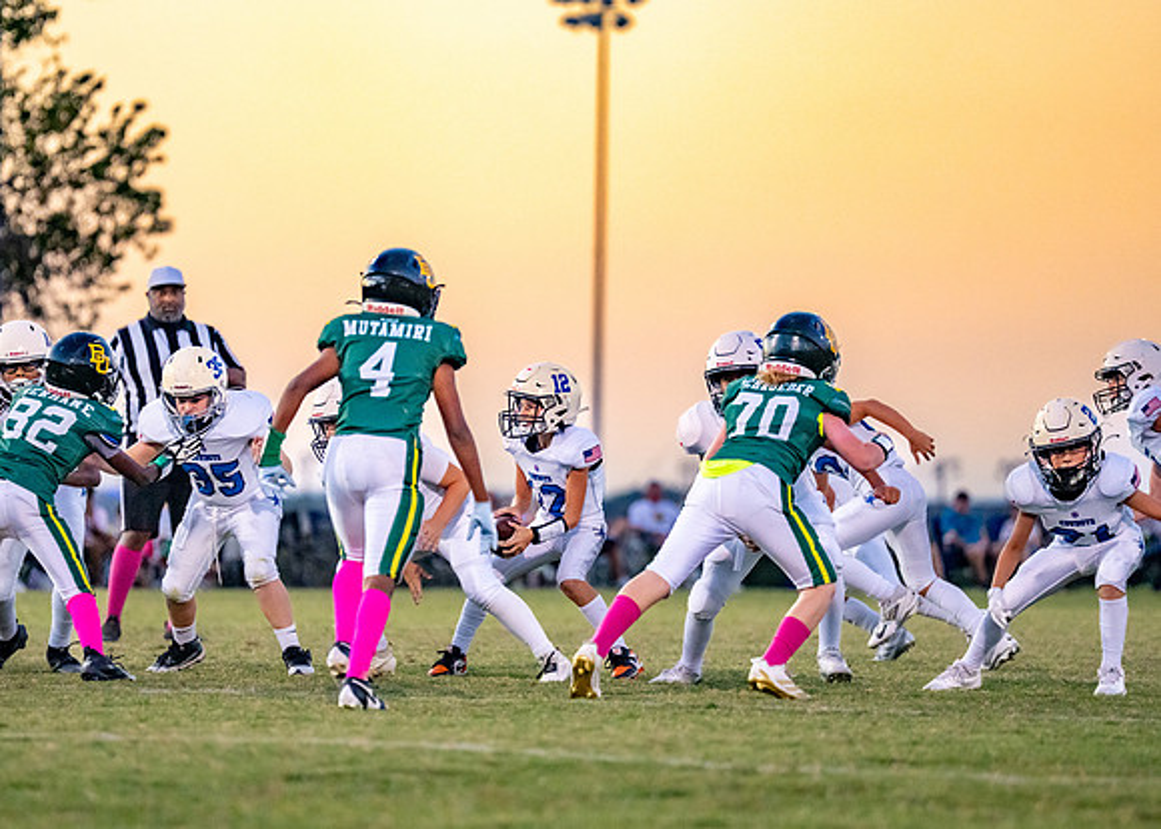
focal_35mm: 244
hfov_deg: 8.3
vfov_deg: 5.9
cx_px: 553
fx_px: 8049
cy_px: 460
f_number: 2.8
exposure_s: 1/1250
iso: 4000
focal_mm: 200
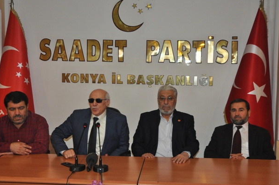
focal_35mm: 50
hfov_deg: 40.0
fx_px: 383
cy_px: 91
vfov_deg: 27.2
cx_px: 132
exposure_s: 1/60
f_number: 4
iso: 800
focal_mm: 31
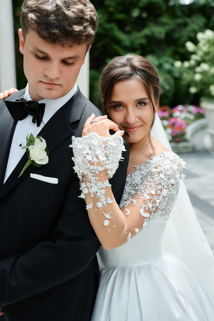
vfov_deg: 45.4
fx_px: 383
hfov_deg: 31.2
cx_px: 107
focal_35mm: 43
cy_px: 160
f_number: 2.8
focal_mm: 43
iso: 400
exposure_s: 1/1600
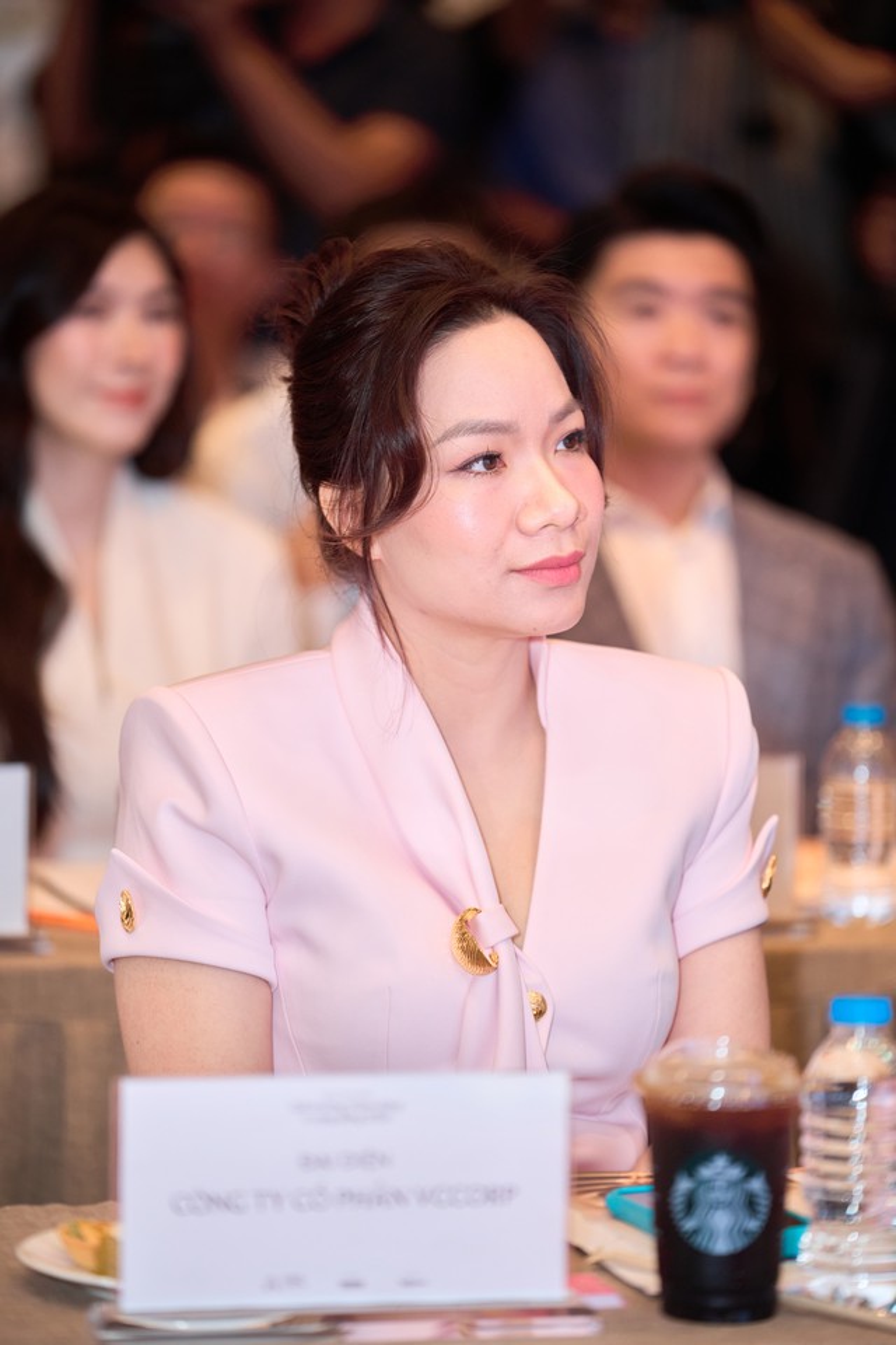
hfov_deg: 8.2
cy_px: 672
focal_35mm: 168
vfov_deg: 12.2
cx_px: 448
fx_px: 6283
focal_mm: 168.3
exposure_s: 1/200
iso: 1000
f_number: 2.8
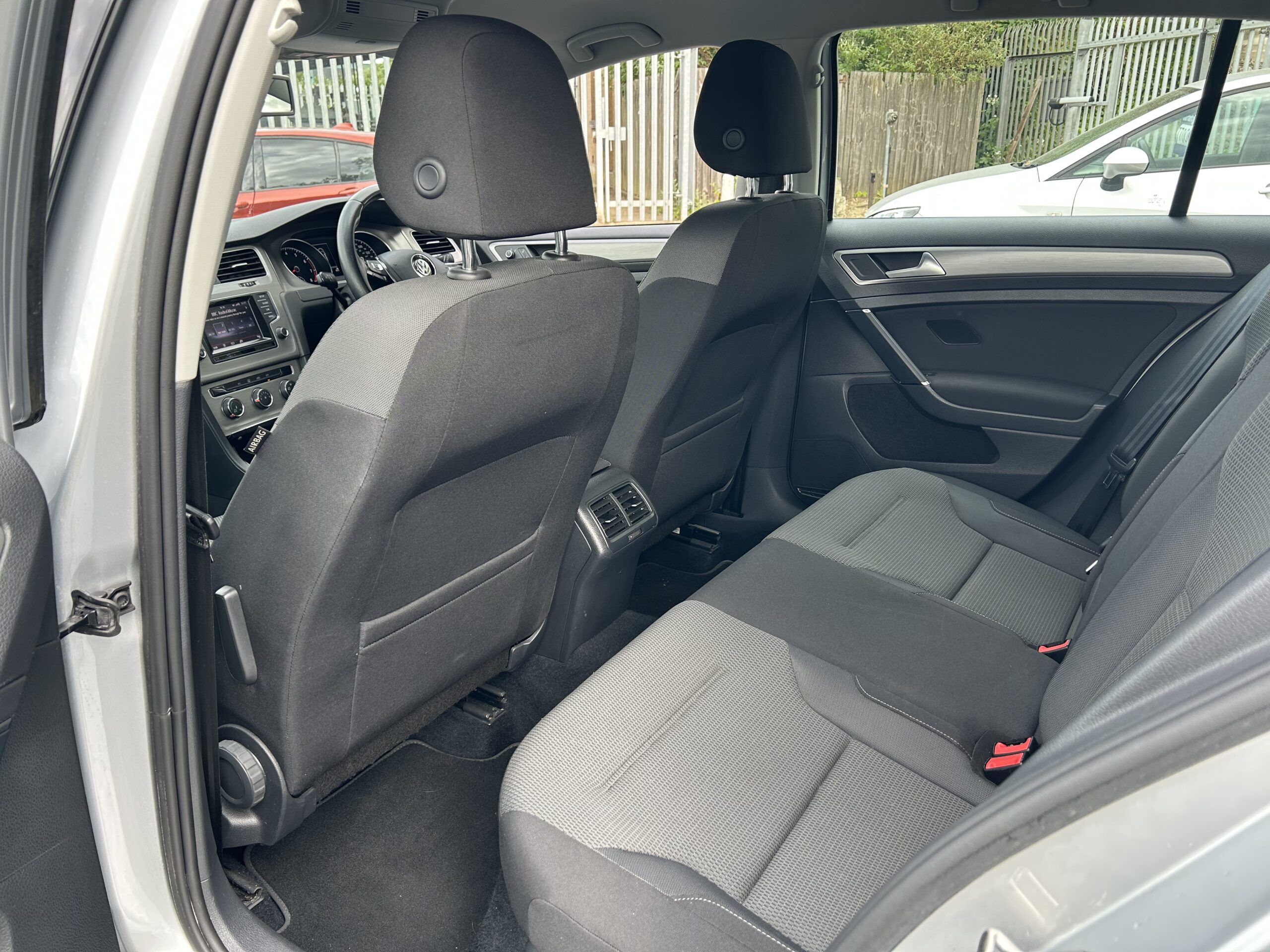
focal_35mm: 26
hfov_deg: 67.3
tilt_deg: -20.3
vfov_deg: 53.1
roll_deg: +0.2
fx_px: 954
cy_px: 476
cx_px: 635
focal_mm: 5.7
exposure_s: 1/148
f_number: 1.5
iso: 40
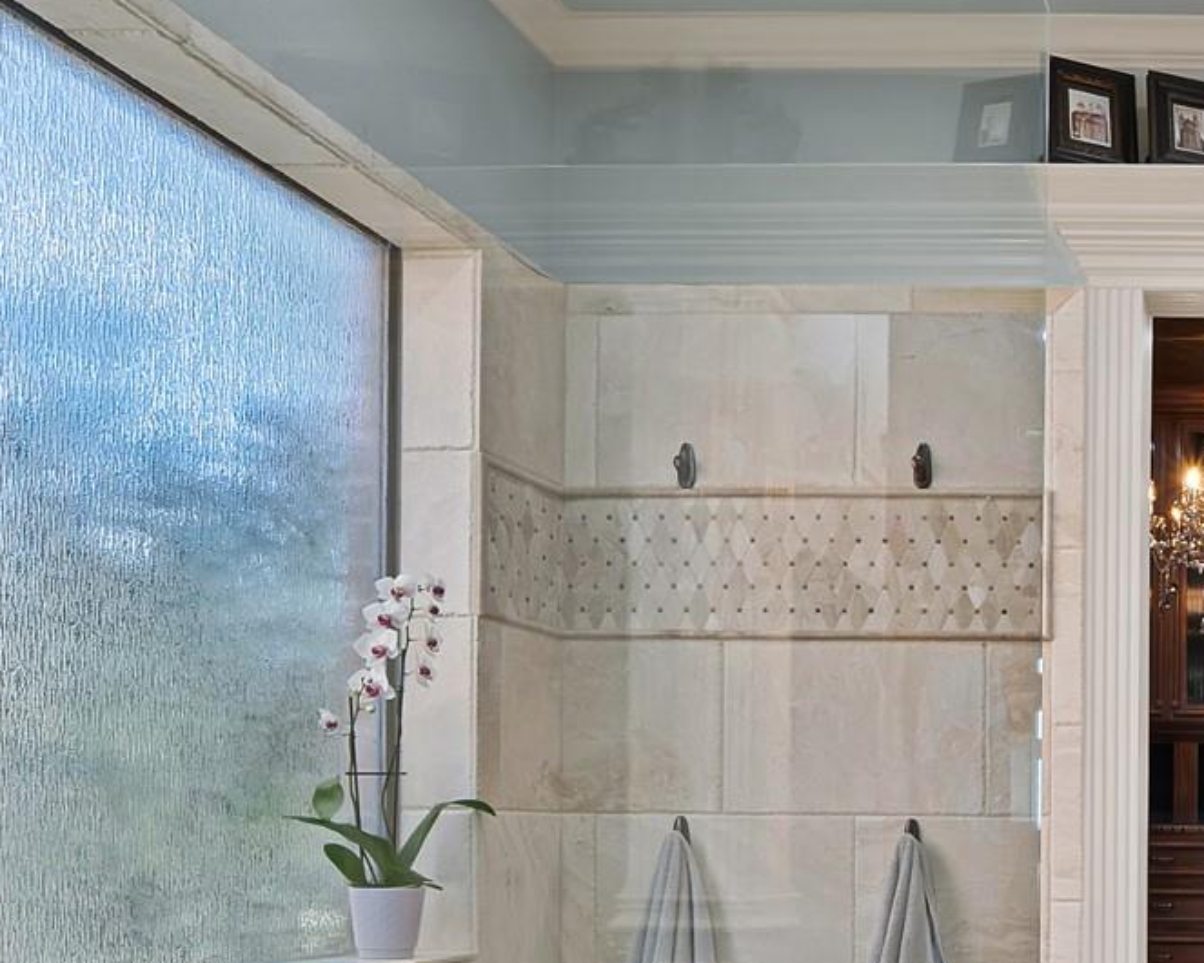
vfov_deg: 39.6
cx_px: 1333
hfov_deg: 41.7
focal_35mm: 34
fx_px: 1211
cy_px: 896
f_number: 9
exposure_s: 1/8
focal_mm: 12
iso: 640
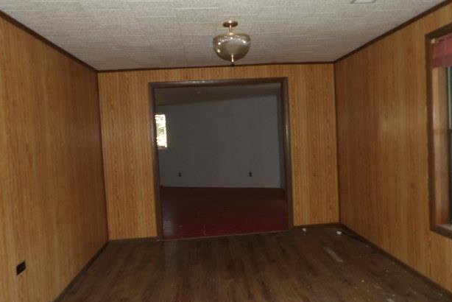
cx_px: 230
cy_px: 153
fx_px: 327
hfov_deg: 69.4
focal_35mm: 26
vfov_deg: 49.6
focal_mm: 4.3
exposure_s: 1/25
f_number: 3.2
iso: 200
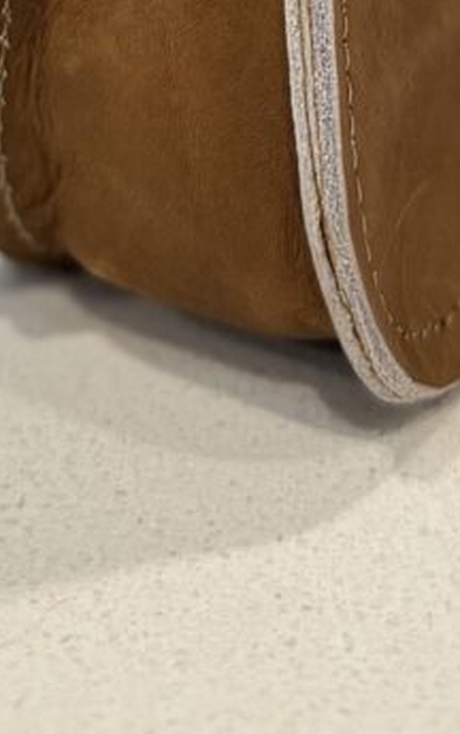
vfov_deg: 14.7
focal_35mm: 118
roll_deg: -0.4
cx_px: 383
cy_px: -713
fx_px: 2364
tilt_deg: -11.1
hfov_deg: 11.1
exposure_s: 1/60
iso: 160
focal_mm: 6.76
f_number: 1.78
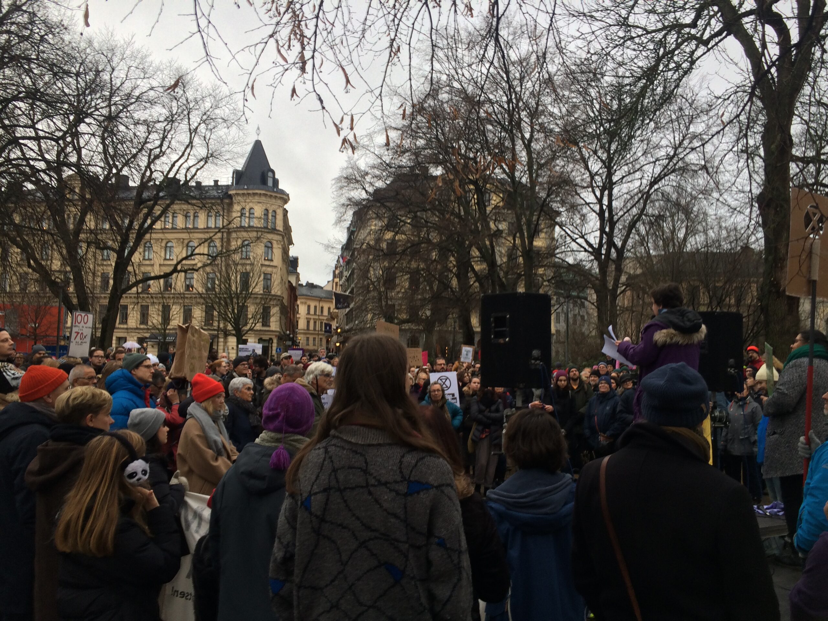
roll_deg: -0.1
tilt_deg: +1.9
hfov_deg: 61.7
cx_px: 414
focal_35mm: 29
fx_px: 694
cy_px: 310
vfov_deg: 48.2
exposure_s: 1/50
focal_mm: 4.15
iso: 40
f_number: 2.2
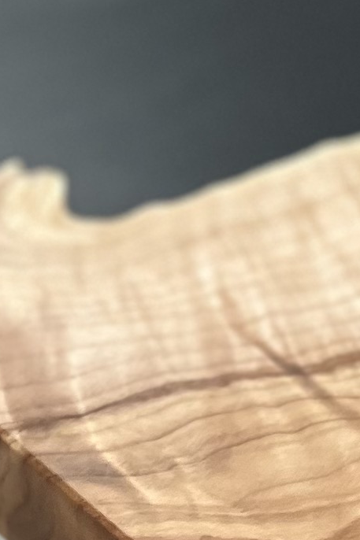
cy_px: 546
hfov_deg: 8.0
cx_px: 823
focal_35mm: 159
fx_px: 2386
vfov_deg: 12.8
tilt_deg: -40.1
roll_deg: +2.6
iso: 160
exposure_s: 1/60
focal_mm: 5.7
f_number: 1.5
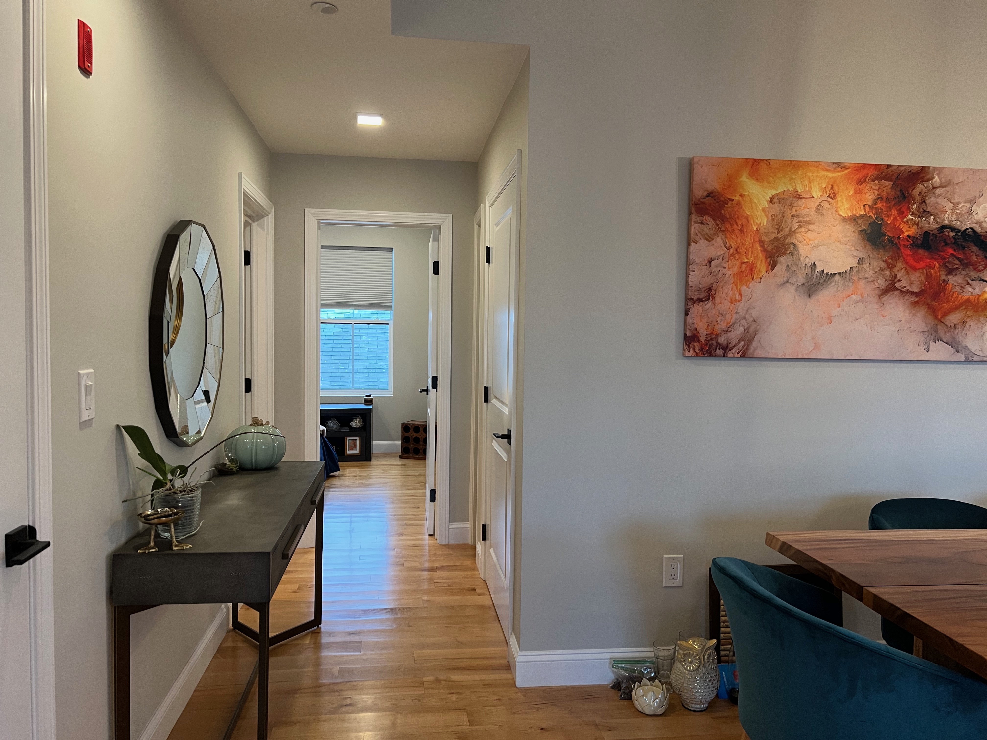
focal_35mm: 26
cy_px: 370
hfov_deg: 67.3
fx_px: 741
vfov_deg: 53.1
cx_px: 494
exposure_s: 1/60
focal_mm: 5.7
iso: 125
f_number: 1.5
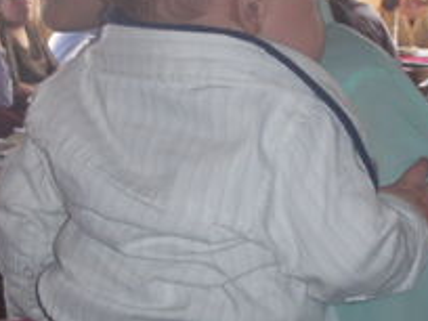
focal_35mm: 119
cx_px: 258
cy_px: 88
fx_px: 1471
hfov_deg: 16.5
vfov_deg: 12.4
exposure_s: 1/30
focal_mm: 6.7
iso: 100
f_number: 3.5
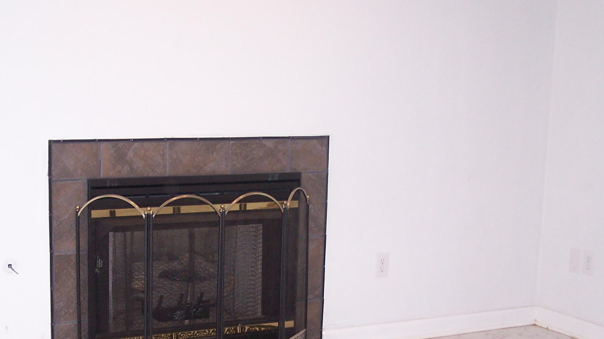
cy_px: 268
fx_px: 1009
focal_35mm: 63
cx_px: 222
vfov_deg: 18.9
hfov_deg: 33.1
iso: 140
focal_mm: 6.3
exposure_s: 1/60
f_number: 2.8
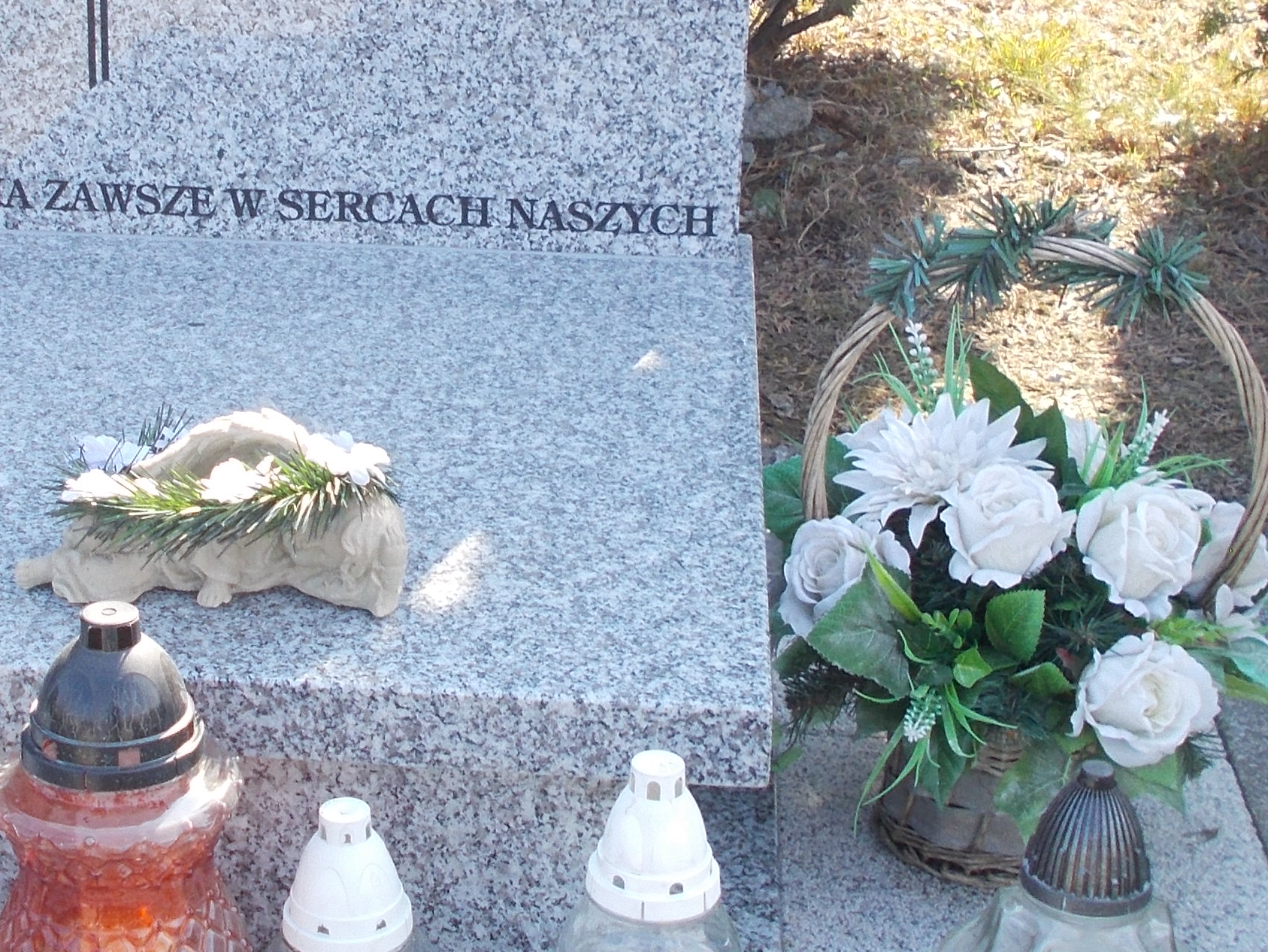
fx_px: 2601
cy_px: 299
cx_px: 401
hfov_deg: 27.2
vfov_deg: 20.6
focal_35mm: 71
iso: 80
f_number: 3.2
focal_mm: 4.6
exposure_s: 1/160
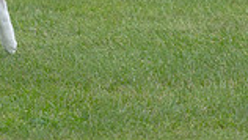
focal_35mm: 576
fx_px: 3789
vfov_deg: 2.1
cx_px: -188
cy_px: -153
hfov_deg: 3.7
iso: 400
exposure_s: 1/1250
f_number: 4.5
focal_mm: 100
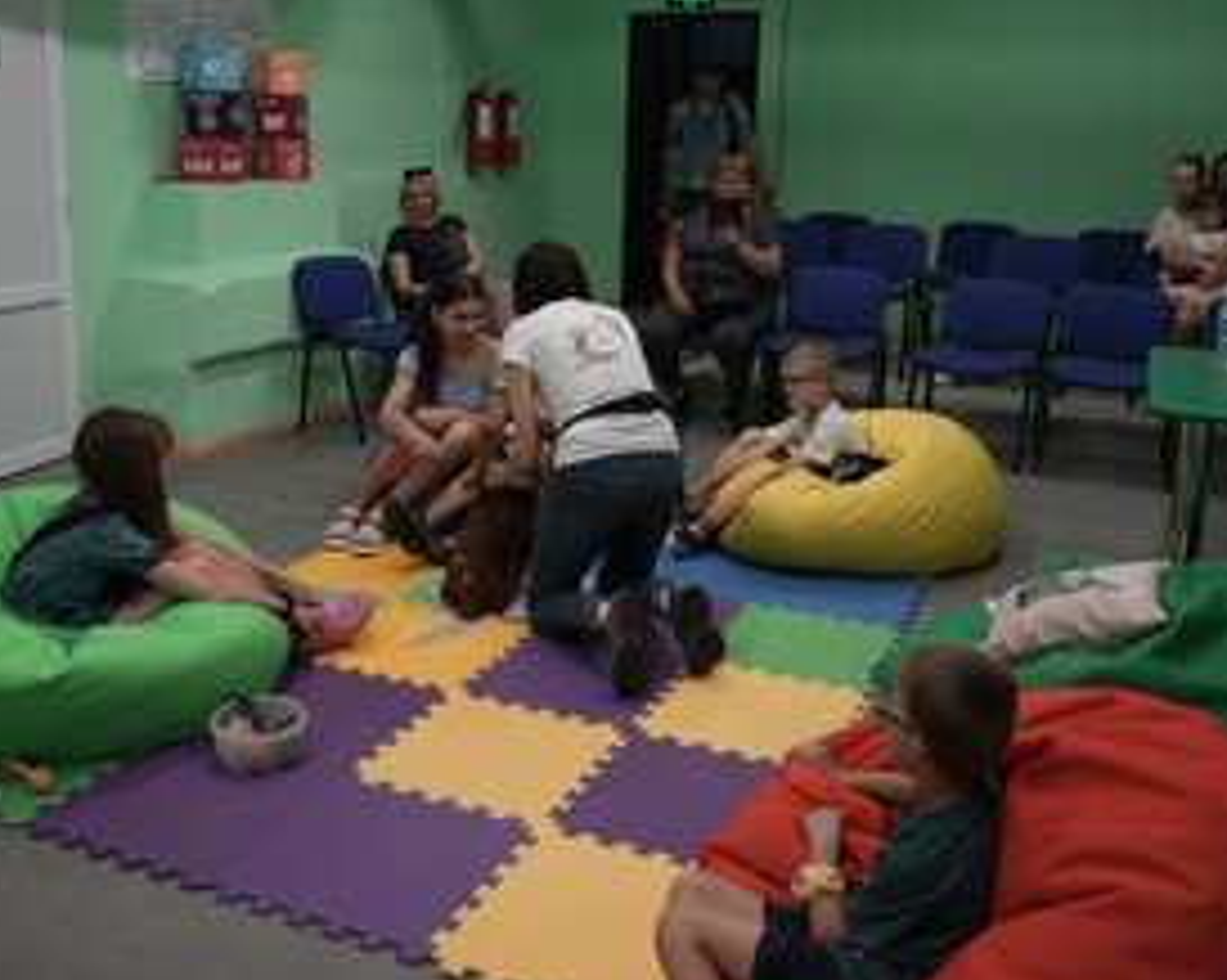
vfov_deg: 44.4
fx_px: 1198
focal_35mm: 33
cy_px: 411
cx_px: 575
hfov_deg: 54.2
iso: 500
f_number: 2.8
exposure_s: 1/50
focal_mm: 24
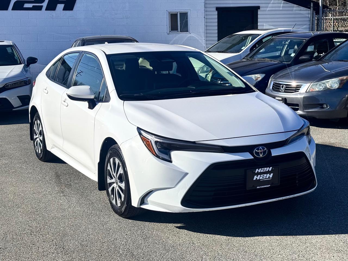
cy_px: 130
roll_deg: -0.6
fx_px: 483
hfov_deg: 39.7
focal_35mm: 48
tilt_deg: -7.8
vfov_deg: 30.3
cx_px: 174
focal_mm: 6.76
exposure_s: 1/3425
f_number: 1.78
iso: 64
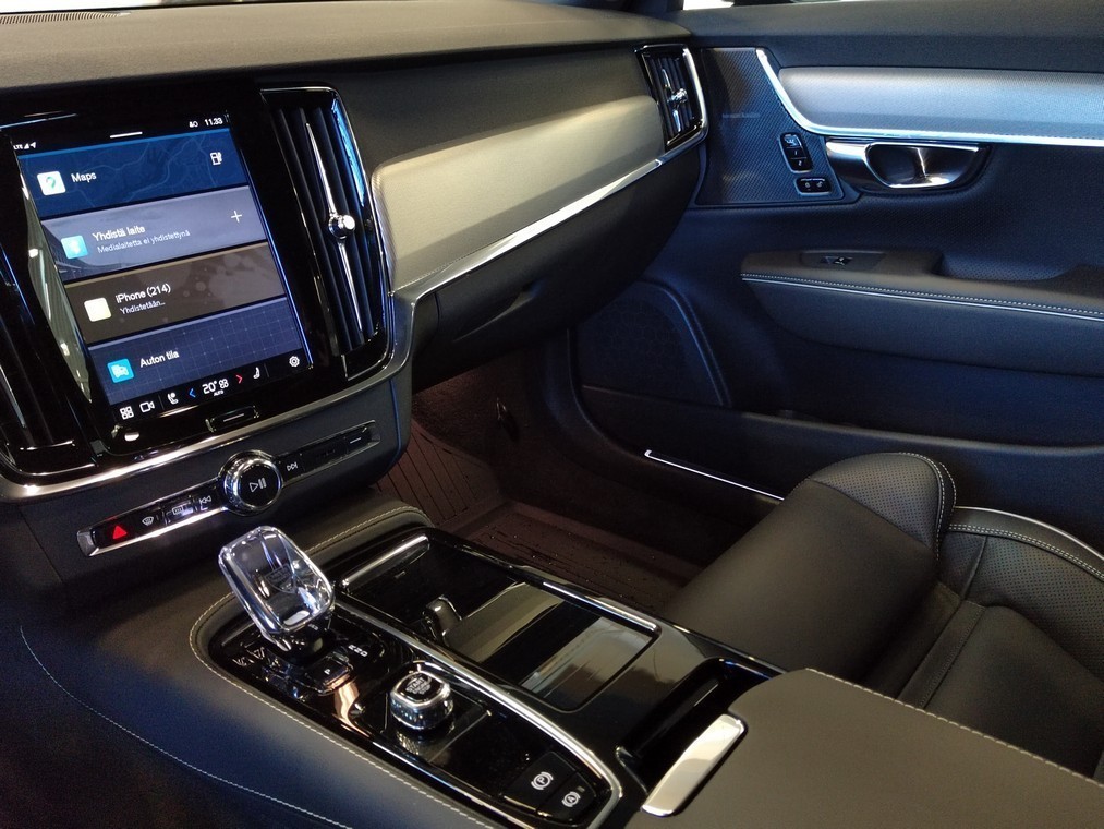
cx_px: 552
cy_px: 414
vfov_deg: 48.2
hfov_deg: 61.7
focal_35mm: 29
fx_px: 925
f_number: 1.9
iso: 4360
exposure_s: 1/60
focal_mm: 5.52
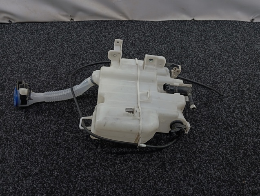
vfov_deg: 49.9
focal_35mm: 28
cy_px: 98
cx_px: 130
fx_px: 211
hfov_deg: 63.4
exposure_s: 1/50
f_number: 1.8
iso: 84
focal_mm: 4.22
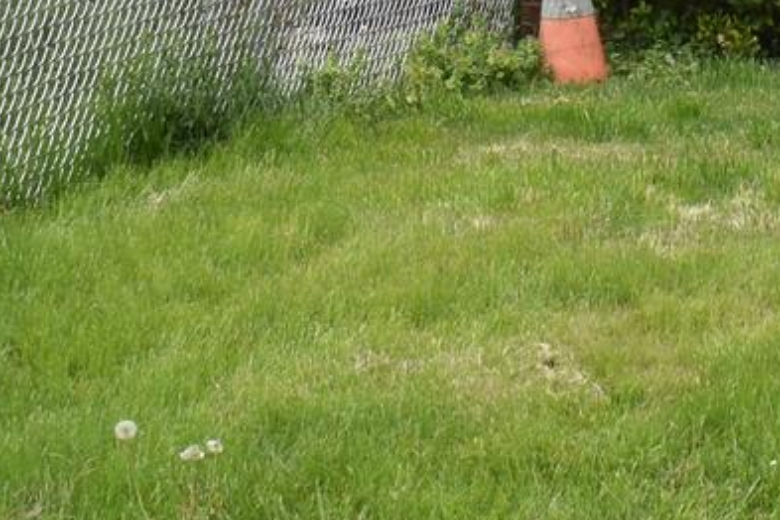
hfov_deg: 9.7
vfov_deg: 6.6
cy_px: -525
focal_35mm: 203
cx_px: 1344
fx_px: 4398
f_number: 9
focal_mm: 26
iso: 200
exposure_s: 1/320
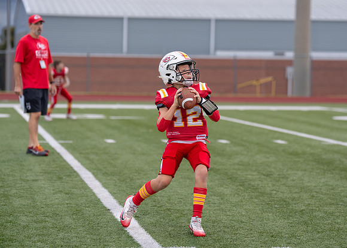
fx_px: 1383
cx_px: 177
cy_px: 115
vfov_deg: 10.2
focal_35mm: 140
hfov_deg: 14.3
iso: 500
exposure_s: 1/1250
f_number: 2.8
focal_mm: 115
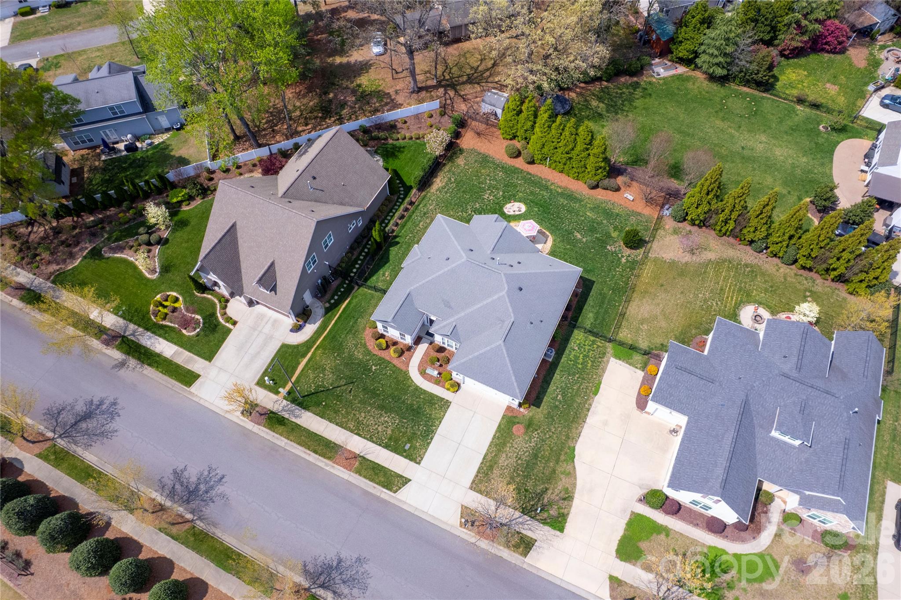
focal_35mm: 22
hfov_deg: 78.6
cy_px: 300
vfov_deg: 57.2
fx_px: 550
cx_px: 450
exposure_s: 1/1600
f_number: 2.8
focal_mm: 8.38
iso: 200
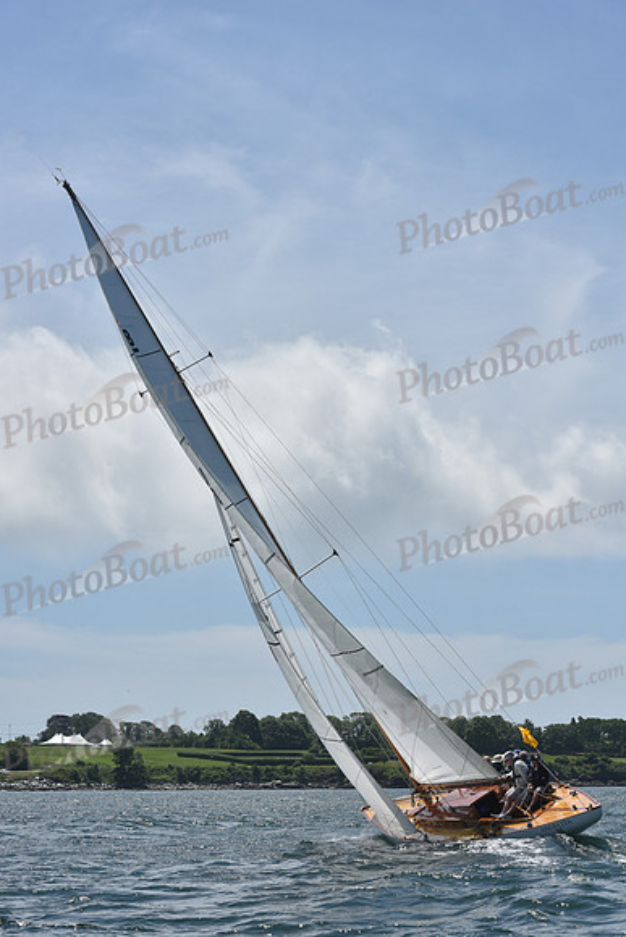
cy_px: 468
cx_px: 313
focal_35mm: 70
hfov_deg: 19.5
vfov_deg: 28.8
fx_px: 1825
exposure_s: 1/1250
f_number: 9
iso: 250
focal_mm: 70
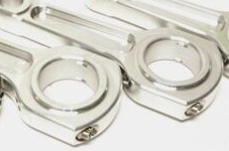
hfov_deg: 24.3
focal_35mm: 83
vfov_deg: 16.3
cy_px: 49
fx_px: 529
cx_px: 66
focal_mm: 21
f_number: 11
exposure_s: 1/60
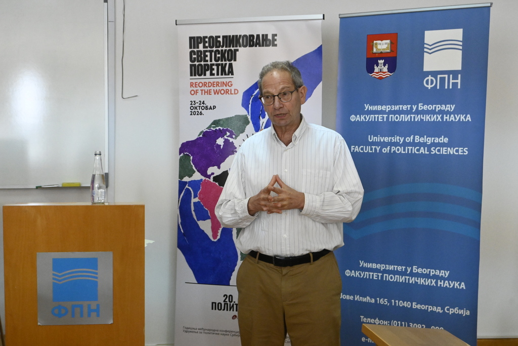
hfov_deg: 31.9
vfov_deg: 21.6
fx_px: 907
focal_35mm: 63
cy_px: 173
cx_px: 259
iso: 5000
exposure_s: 1/250
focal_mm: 42
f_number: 7.1
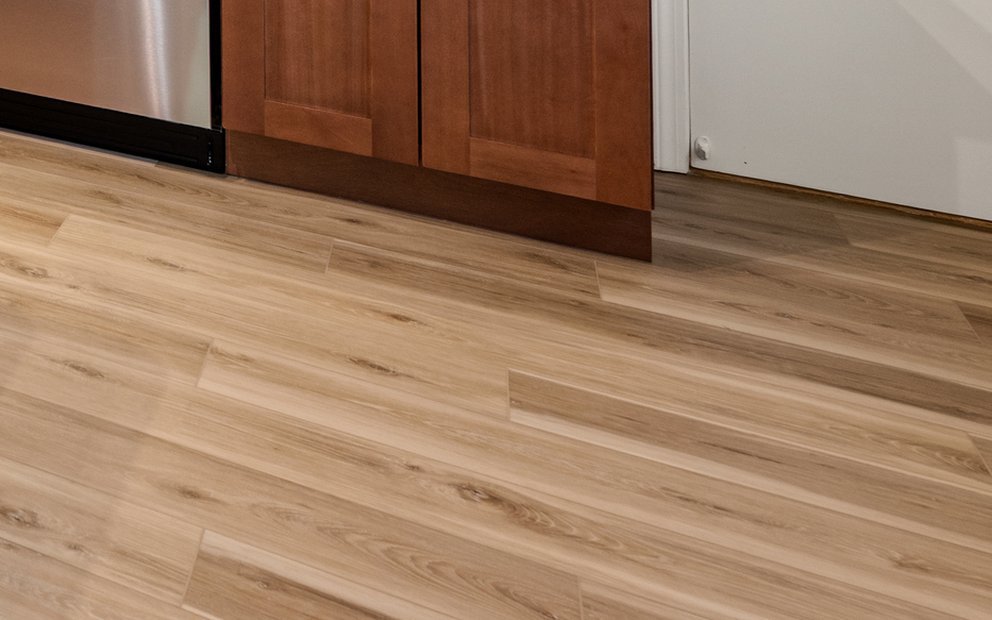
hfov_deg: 27.4
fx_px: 1271
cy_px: -379
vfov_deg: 21.6
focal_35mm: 47
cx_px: -537
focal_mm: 14
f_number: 8
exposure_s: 1/5
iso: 250
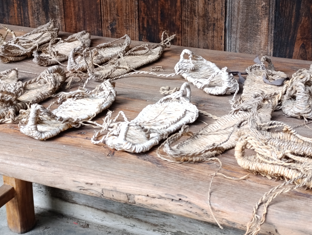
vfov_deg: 24.8
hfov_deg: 32.6
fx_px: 533
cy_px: 86
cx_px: 142
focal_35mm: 59
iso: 125
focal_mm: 6.14
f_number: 1.6
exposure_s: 1/99.9
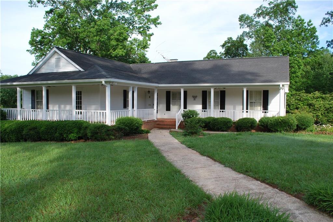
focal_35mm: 30
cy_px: 111
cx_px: 166
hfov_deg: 61.9
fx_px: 278
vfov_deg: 43.7
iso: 100
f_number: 6.3
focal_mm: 20
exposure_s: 1/160
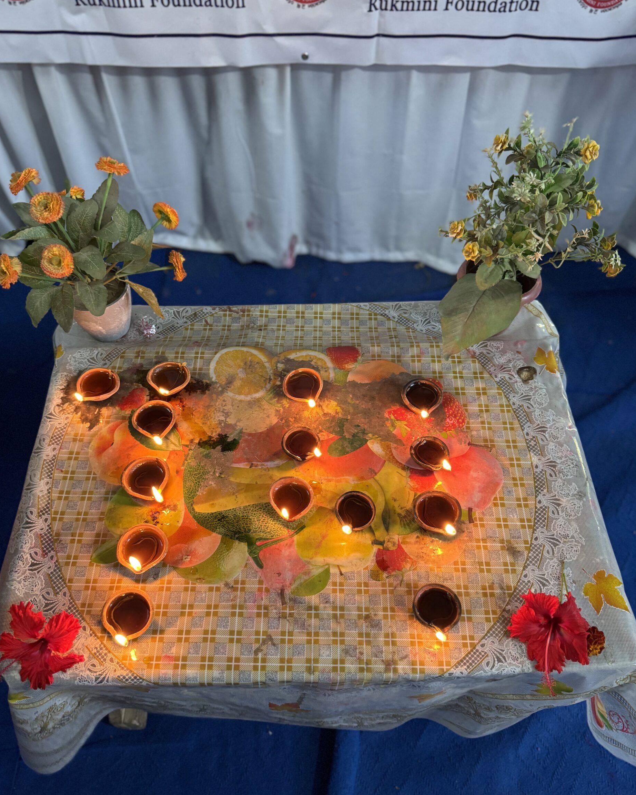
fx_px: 612
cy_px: 409
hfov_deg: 54.9
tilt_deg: -55.9
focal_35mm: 26
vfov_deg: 66.0
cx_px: 307
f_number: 1.78
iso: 400
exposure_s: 1/60
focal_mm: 6.76
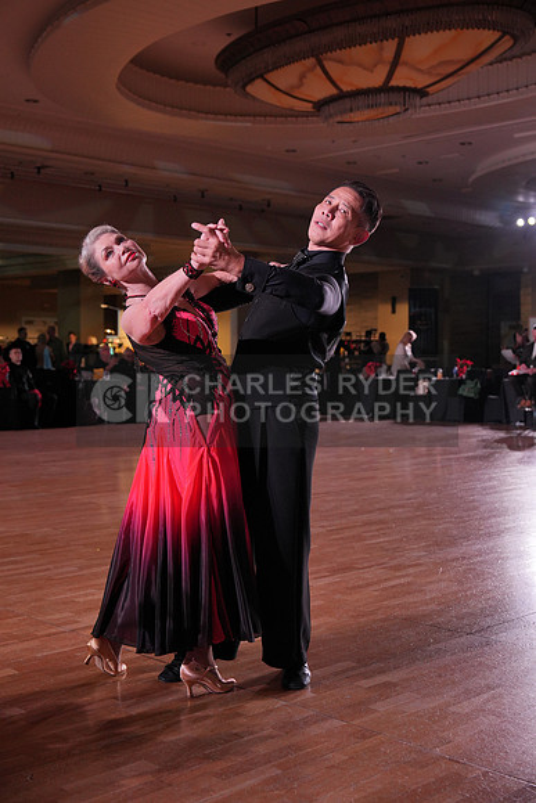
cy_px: 402
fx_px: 1049
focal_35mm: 47
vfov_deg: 41.9
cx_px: 268
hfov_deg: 28.7
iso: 1250
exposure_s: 1/500
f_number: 4
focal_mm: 47
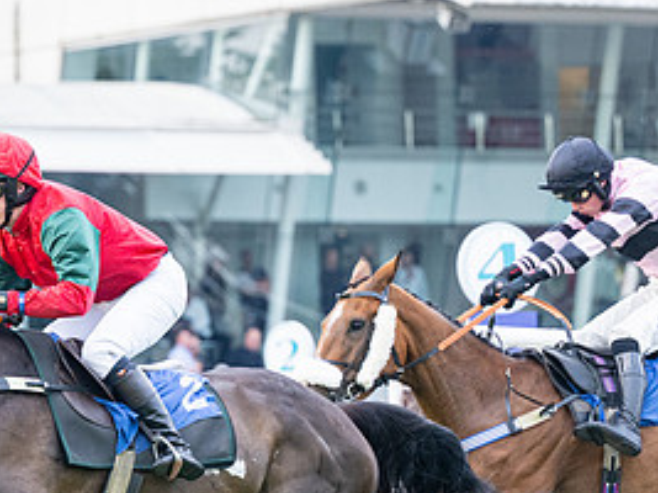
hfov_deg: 5.6
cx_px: 360
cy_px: 499
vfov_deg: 4.2
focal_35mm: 357
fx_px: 6783
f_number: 2.8
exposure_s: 1/1250
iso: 800
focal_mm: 115
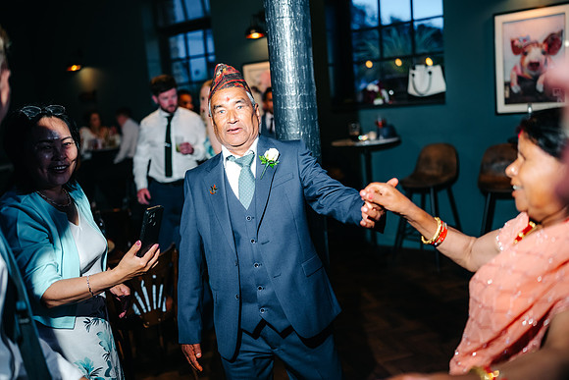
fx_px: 553
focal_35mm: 35
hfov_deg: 54.4
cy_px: 190
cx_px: 284
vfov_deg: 37.9
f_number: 1.6
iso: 400
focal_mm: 35
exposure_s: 1/200
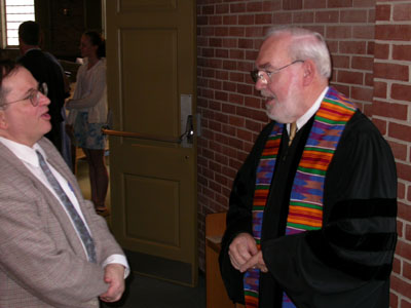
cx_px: 206
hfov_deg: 32.7
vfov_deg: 24.8
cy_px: 154
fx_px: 701
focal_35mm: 59
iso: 100
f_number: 3
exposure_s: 1/60.3
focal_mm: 12.2
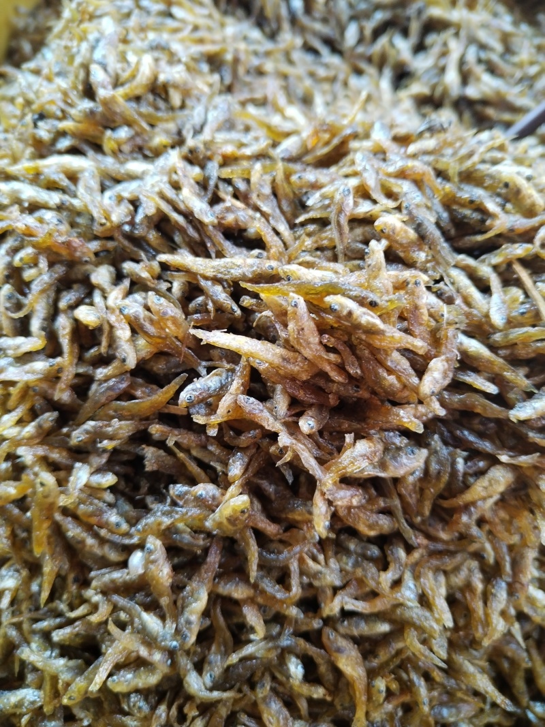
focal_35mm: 26
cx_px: 272
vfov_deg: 67.3
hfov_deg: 53.1
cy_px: 364
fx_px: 546
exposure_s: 1/50
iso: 263
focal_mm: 4.75
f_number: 1.8
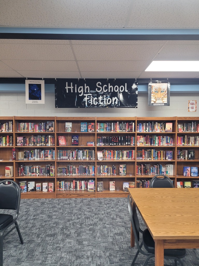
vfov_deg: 67.3
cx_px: 100
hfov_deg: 53.1
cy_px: 133
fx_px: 199
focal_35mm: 26
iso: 250
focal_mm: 5.4
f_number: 1.8
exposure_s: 1/60
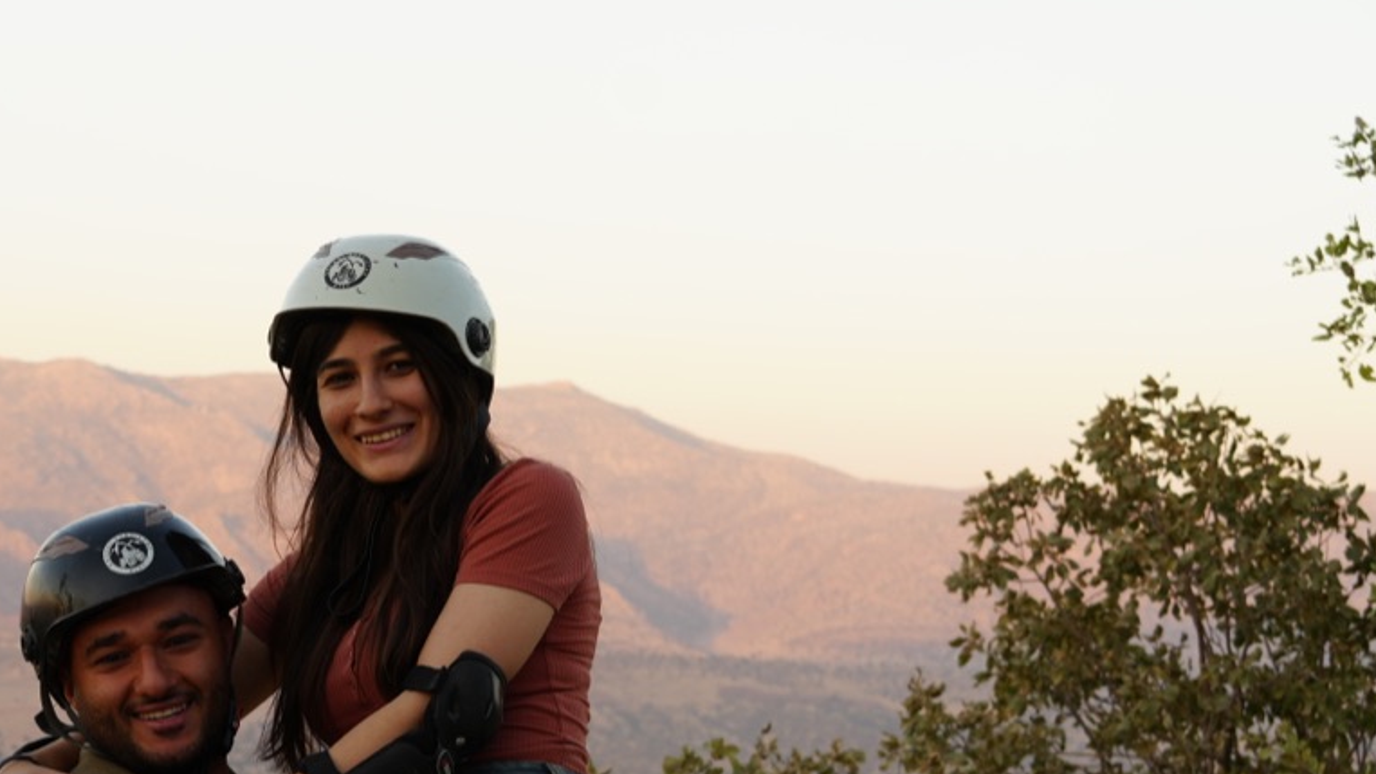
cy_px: 704
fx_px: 3283
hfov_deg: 23.3
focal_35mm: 90
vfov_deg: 13.3
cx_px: 258
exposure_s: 1/60
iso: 125
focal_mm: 41
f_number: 5
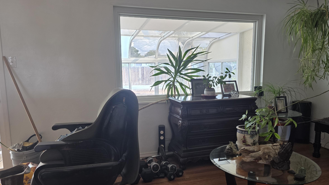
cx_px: 163
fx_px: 227
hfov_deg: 71.9
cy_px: 101
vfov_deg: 44.3
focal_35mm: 26
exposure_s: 1/120
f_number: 1.7
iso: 200
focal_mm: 6.3
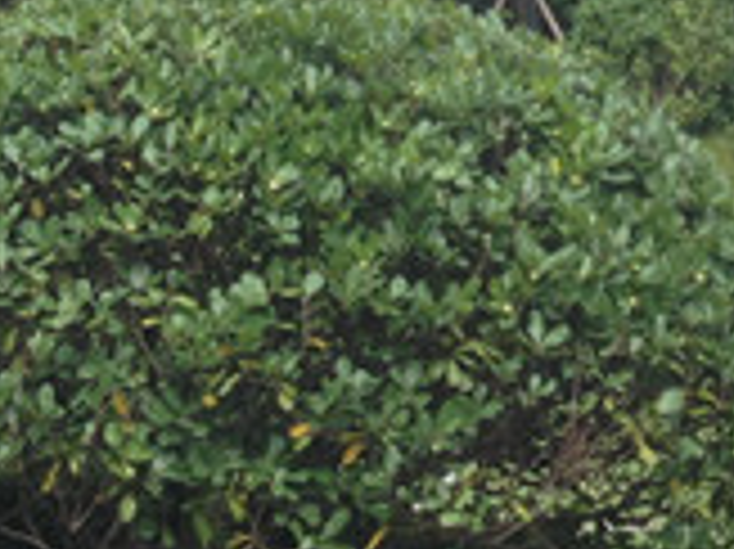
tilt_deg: +10.5
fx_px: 3433
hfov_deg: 12.0
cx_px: 851
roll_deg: -0.8
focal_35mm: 162
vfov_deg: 8.5
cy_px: -648
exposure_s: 1/379
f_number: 2.4
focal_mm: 4.12
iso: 50
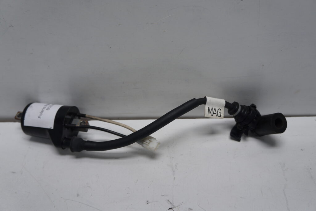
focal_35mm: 30
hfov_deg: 61.9
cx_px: 158
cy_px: 106
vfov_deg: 43.6
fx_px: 263
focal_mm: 20
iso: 100
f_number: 4
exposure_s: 1/80
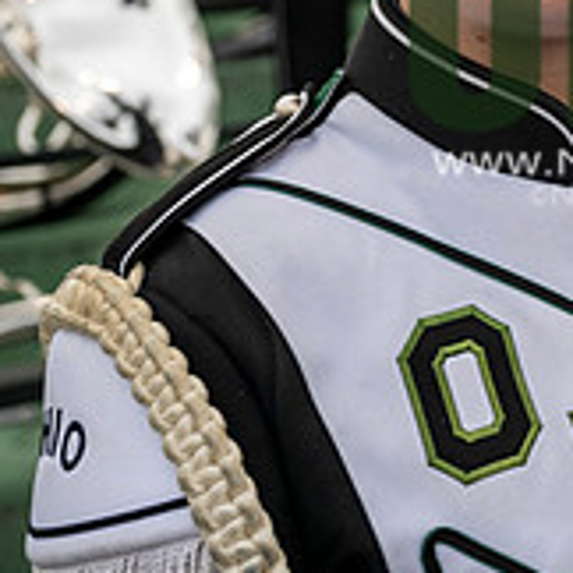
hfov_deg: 22.0
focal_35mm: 73
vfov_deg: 23.0
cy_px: 37
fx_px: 1367
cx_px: 676
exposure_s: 1/500
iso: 160
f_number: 2.8
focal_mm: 24
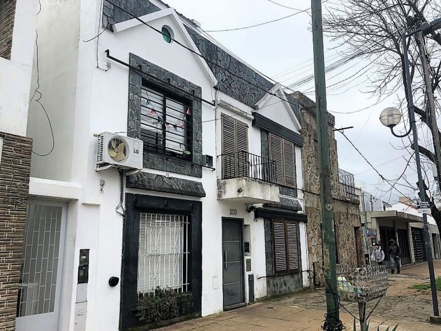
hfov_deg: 61.6
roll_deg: +0.8
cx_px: 214
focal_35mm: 29
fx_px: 369
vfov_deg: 48.2
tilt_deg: +11.7
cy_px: 169
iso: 20
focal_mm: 4
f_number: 1.8
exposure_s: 1/771
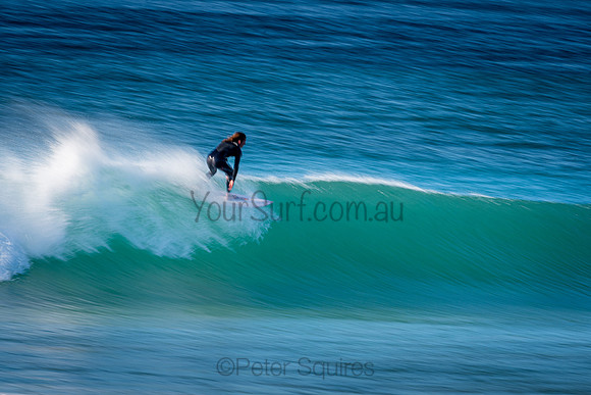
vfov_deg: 2.2
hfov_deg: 3.4
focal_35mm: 613
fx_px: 10059
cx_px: 230
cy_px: 204
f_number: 22
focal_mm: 500
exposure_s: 1/25
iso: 64
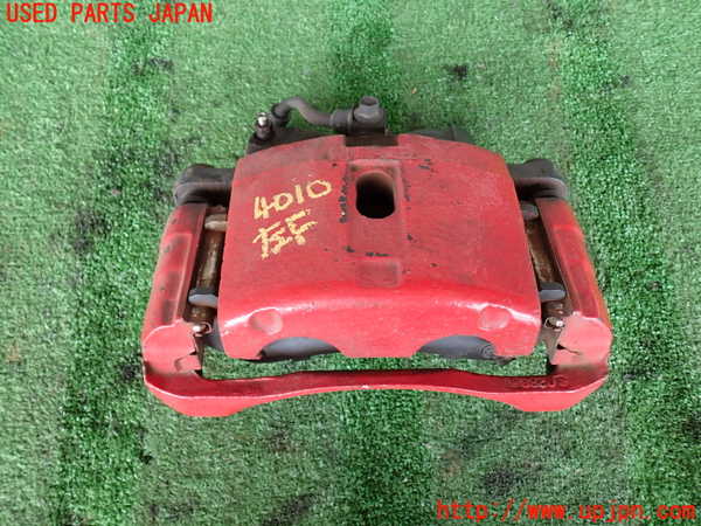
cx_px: 350
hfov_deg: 60.0
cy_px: 263
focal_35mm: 30
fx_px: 608
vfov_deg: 46.8
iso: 160
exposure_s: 1/60
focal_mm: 5.4
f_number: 2.3
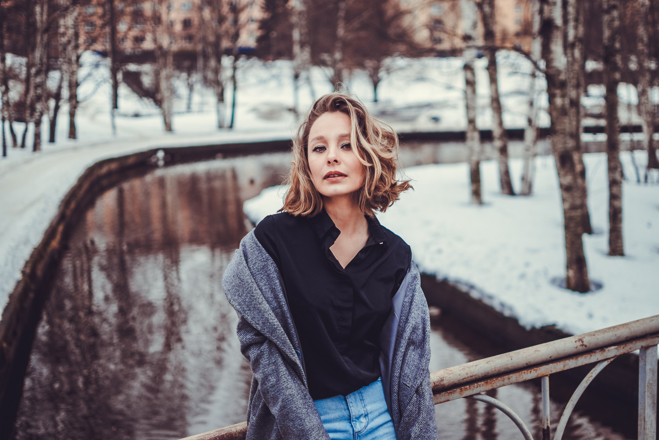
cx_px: 330
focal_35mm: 52
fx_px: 952
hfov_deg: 38.2
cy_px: 220
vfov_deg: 26.0
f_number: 1.8
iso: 160
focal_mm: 35
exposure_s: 1/1000
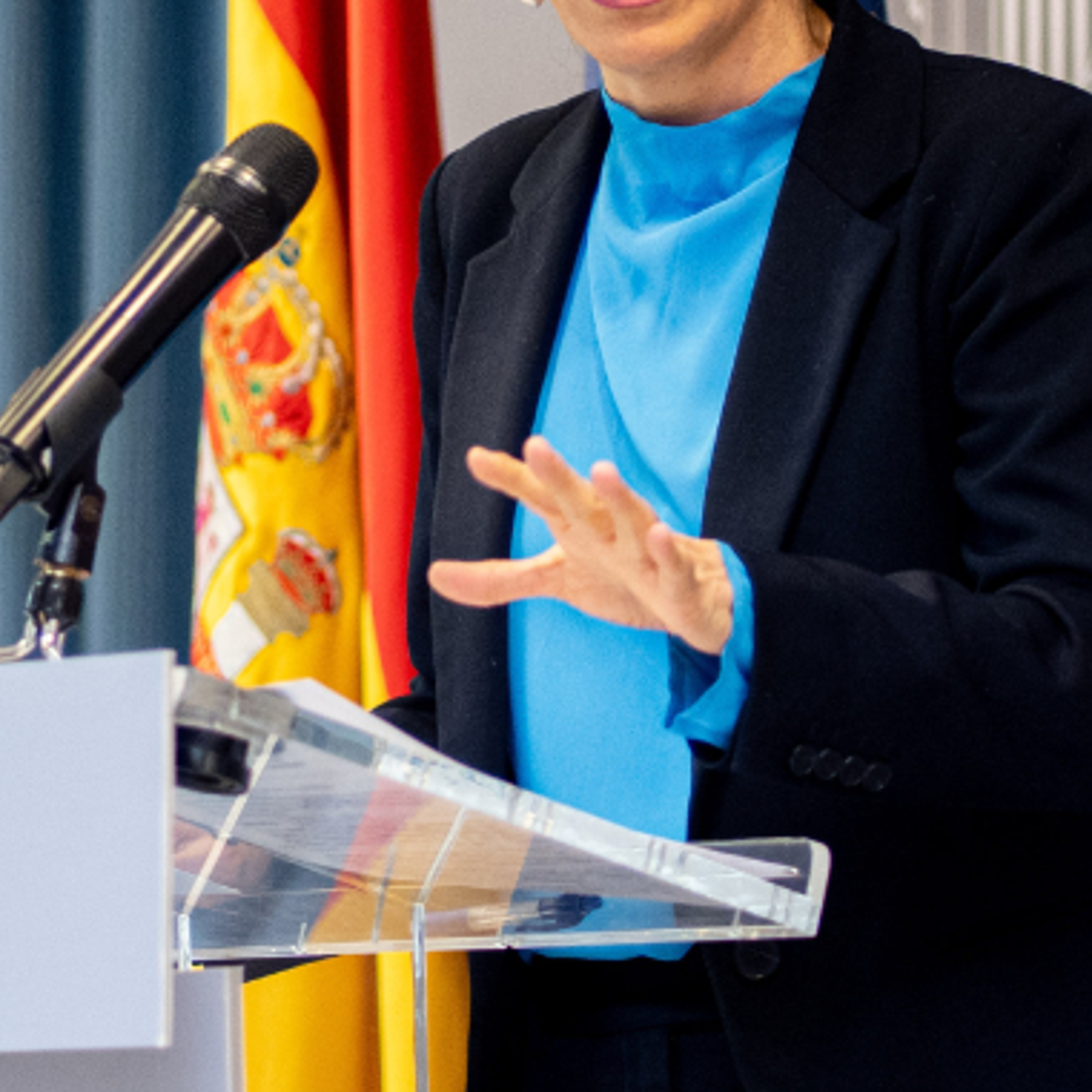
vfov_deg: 5.1
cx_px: 272
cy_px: 209
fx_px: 12135
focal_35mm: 340
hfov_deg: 5.1
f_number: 1.8
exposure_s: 1/250
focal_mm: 85
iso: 1250
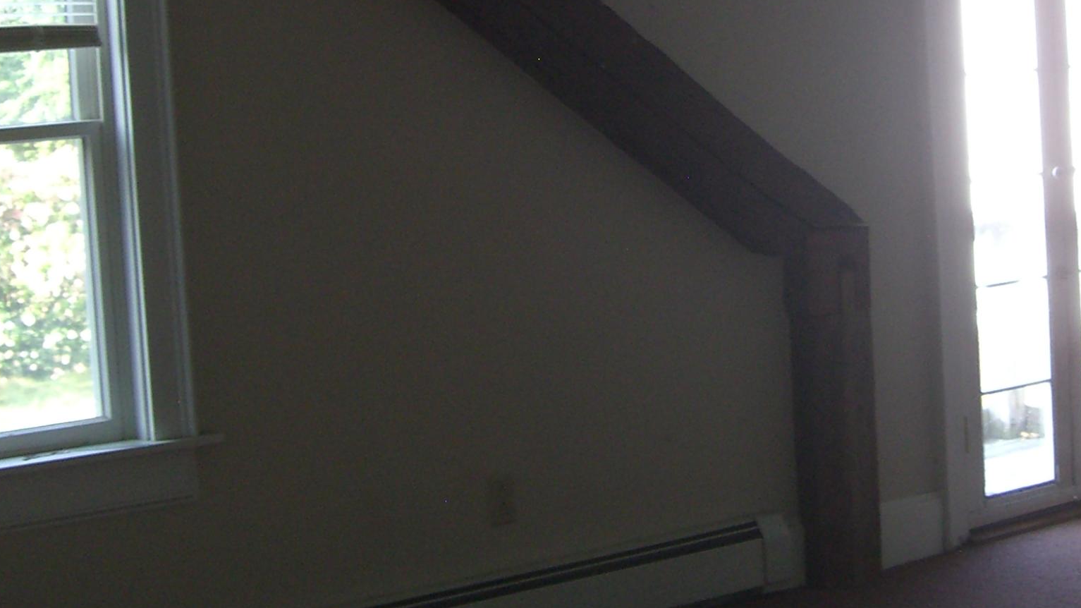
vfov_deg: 14.7
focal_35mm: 81
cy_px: 43
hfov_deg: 25.9
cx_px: 799
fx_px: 2322
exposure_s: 1/60
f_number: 2.7
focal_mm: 6.2
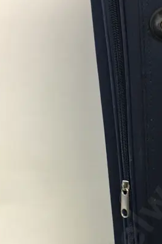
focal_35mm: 77
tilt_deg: -16.1
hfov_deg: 16.8
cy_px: 141
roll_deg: -3.1
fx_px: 520
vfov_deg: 26.3
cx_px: 205
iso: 64
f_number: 2.2
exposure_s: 1/17
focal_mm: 4.15
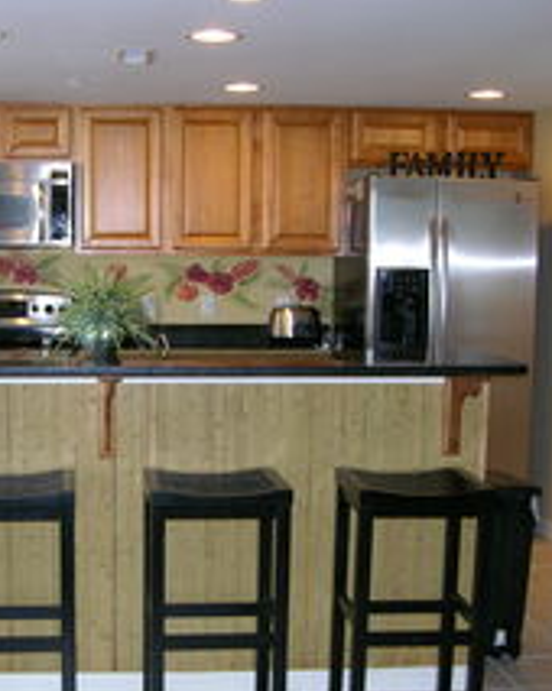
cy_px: 418
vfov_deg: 31.9
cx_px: 127
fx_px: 1207
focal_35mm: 59
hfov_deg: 25.4
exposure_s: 1/60.1
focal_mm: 8.9
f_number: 2.8
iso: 200
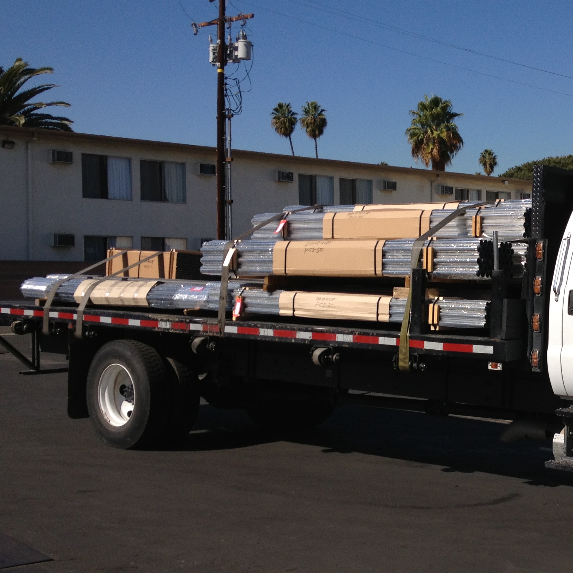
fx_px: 1142
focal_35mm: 61
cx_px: 515
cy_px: 348
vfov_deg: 28.1
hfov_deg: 27.2
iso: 50
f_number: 2.4
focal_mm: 4.28
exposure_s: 1/2513
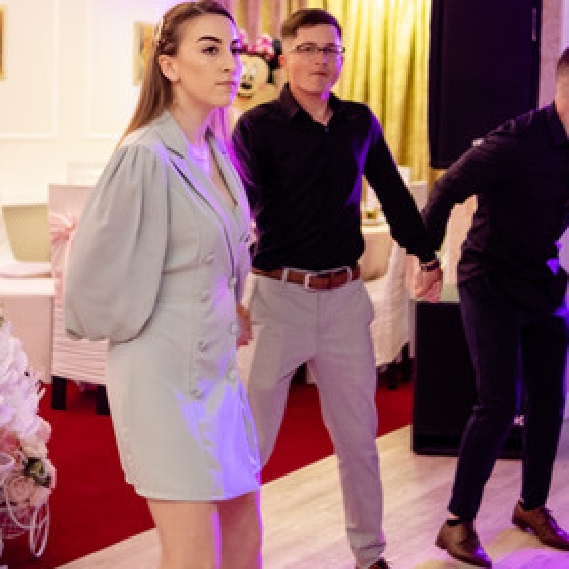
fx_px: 1265
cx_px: 254
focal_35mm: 68
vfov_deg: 25.2
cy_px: 192
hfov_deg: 25.3
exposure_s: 1/160
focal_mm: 23
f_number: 1.4
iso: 800
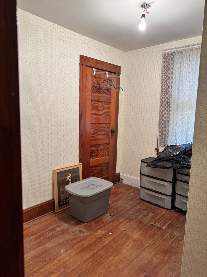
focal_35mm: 24
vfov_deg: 71.6
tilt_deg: -7.7
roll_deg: -1.0
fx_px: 191
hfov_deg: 56.8
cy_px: 138
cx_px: 104
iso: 125
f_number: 1.78
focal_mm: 6.76
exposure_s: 1/60
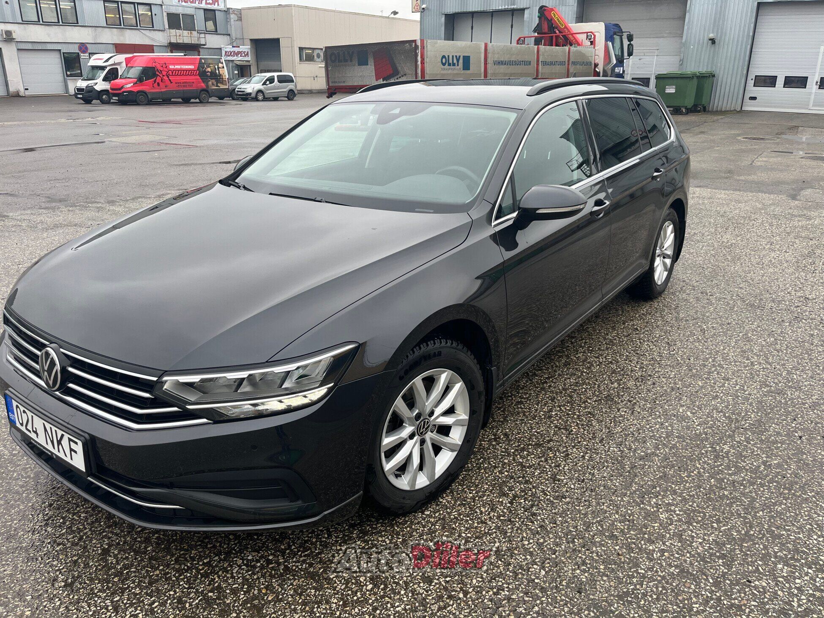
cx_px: 412
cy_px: 309
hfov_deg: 67.3
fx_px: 619
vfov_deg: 53.1
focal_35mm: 26
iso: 40
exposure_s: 1/265
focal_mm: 5.1
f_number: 1.6
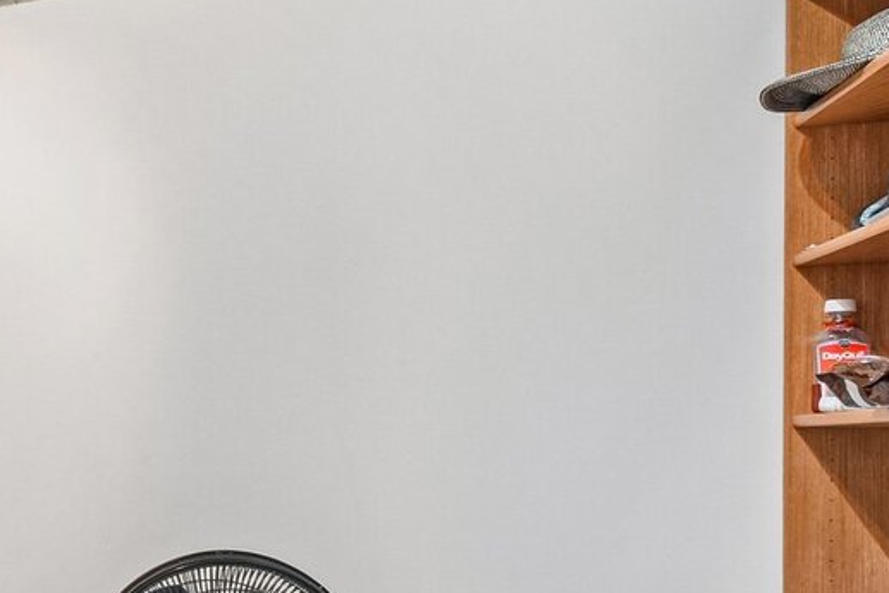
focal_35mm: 47
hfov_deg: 28.8
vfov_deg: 28.0
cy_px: 485
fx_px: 1161
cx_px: -409
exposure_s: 1/3.33
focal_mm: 10
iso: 400
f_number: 8
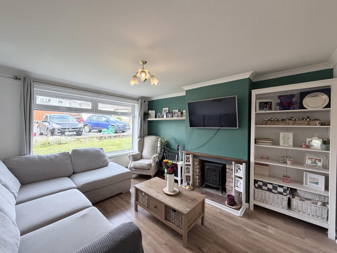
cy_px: 126
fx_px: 136
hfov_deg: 102.1
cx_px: 168
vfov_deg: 85.7
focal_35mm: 14
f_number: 2.2
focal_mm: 2.22
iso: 125
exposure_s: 1/121
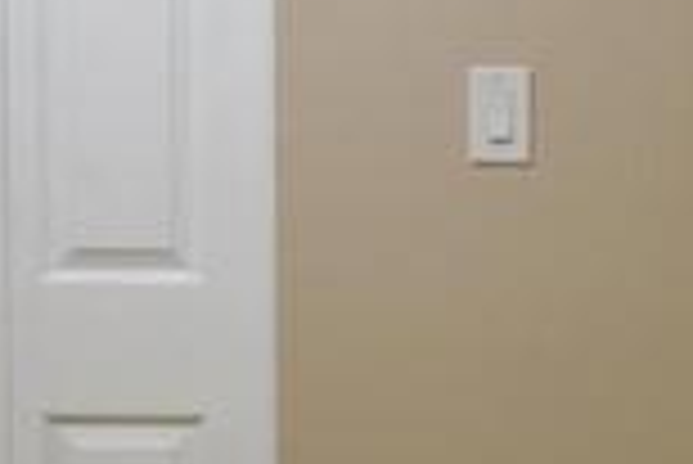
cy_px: 385
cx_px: 1310
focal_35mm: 209
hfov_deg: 9.3
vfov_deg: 6.6
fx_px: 4033
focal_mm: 21
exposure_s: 1/60
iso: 720
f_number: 4
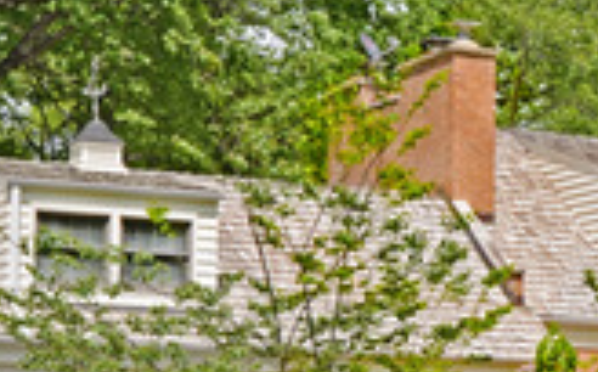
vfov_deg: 9.1
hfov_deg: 14.2
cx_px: 696
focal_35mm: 143
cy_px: 390
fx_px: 2327
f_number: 8
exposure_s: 1/250
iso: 110
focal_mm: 24
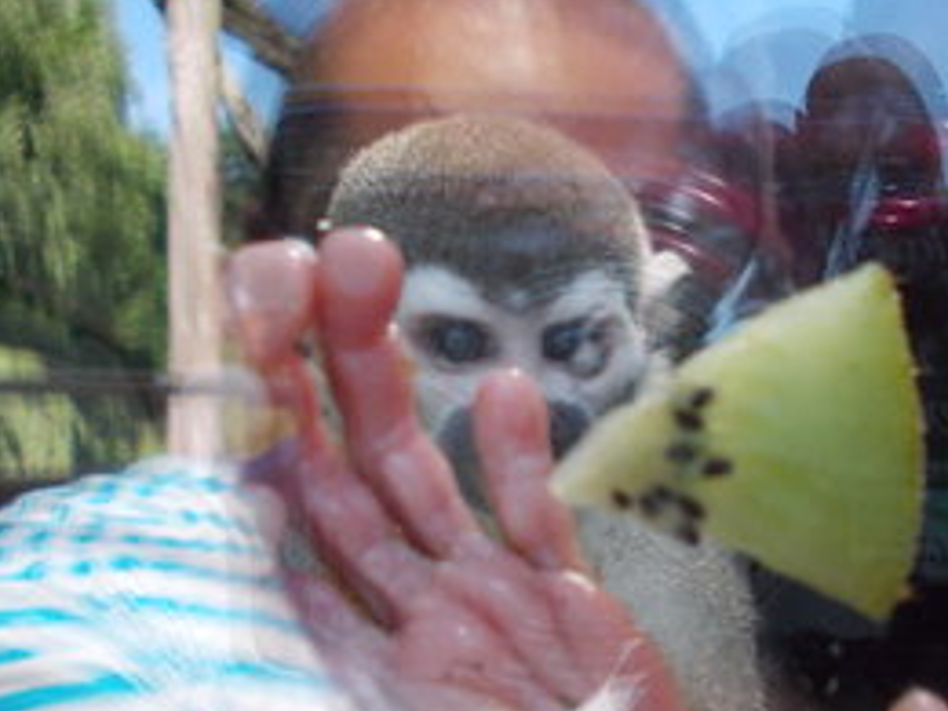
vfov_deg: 33.2
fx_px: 1178
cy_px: 496
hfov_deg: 42.7
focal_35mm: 43
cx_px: 693
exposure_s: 1/250
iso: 200
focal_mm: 4
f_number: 2.7
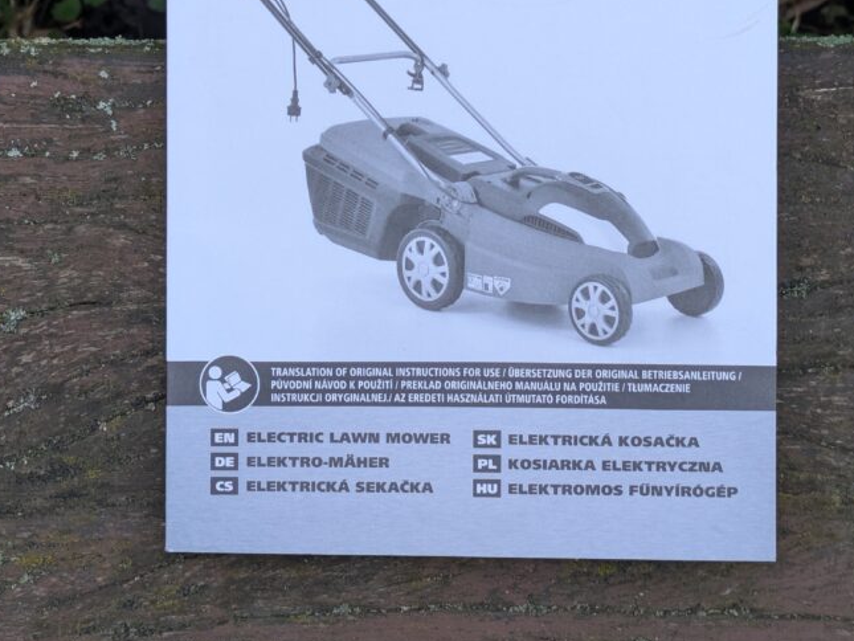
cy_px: 161
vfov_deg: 18.1
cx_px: 493
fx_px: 1999
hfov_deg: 24.1
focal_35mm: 81
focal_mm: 5.43
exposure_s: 1/128
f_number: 1.89
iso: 61
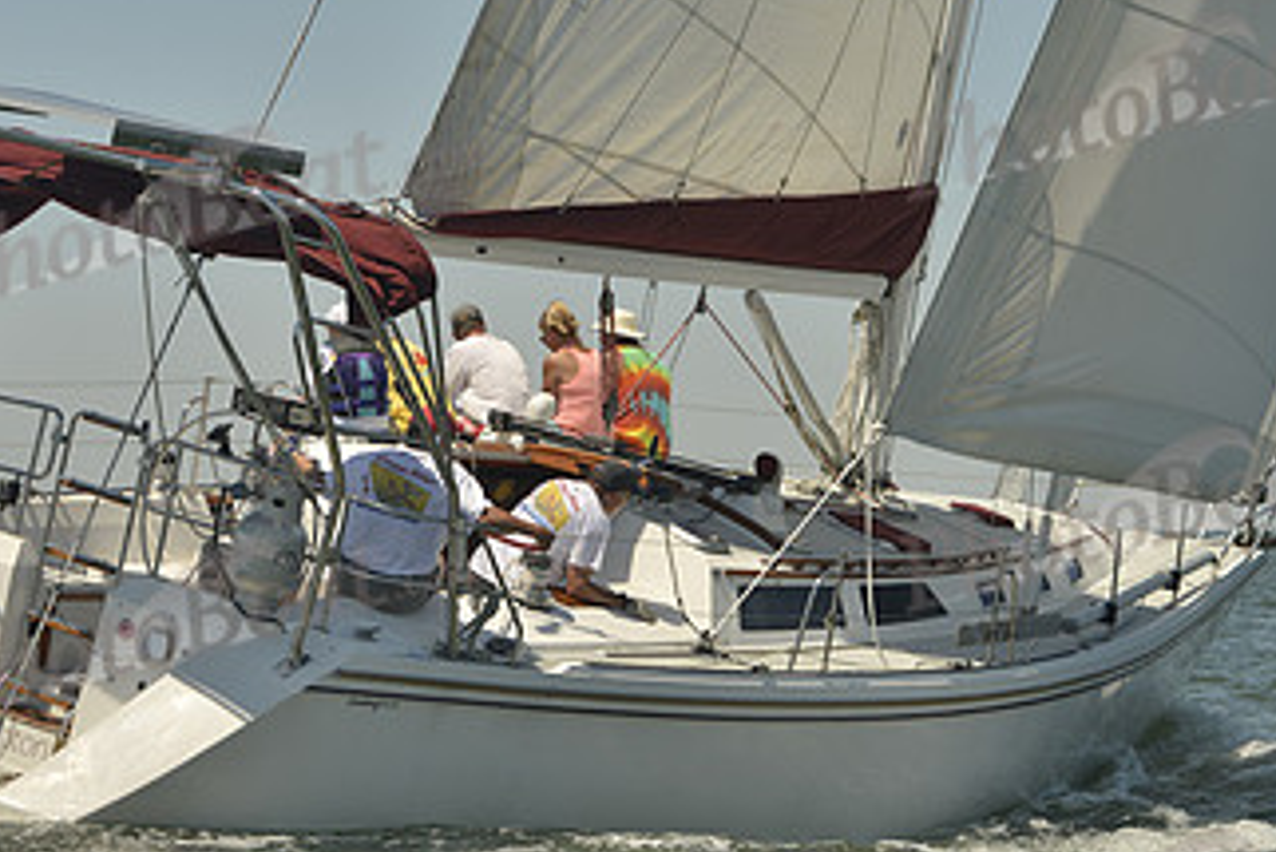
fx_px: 4468
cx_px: 697
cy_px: 359
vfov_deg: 10.9
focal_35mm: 126
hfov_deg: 16.3
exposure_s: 1/640
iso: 200
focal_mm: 70
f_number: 7.1
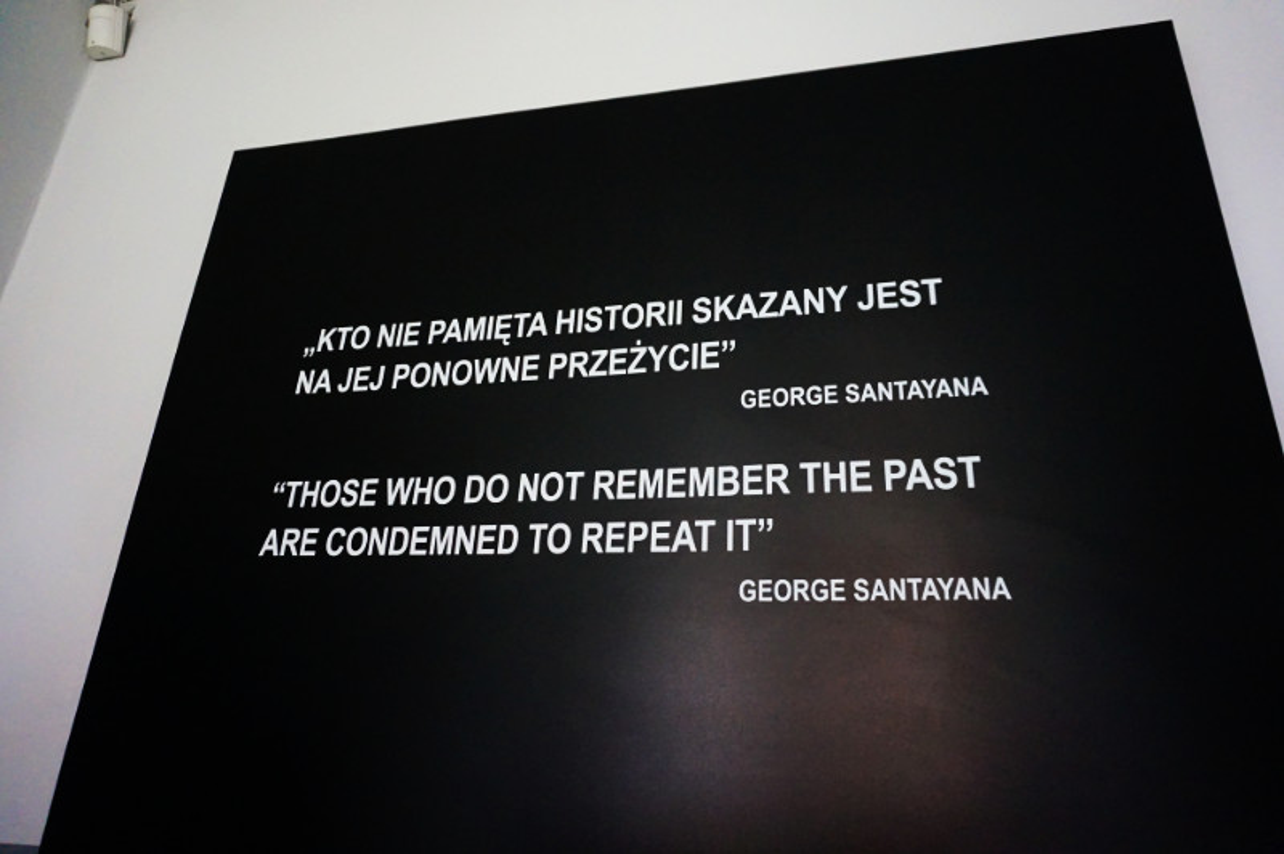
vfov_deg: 53.1
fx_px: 855
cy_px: 427
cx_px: 642
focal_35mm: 24
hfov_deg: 73.8
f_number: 3.5
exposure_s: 1/50
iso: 3200
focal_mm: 16
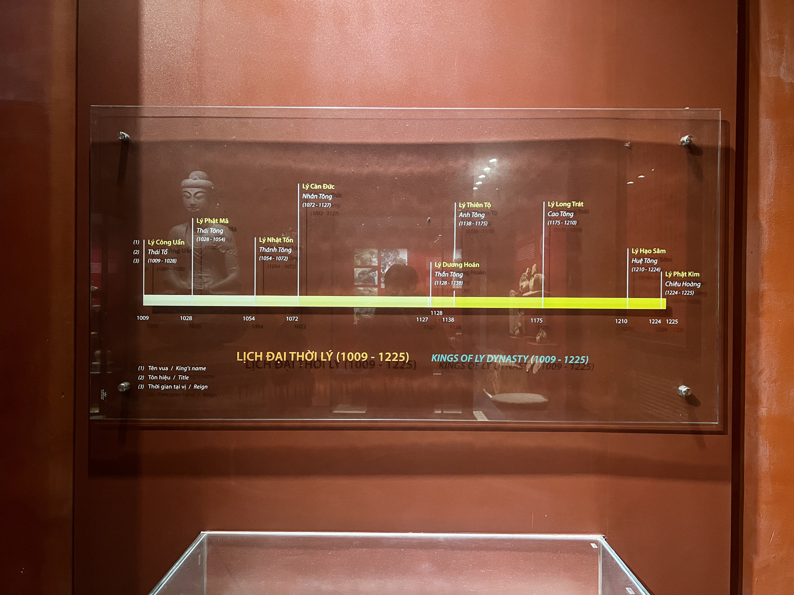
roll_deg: -0.1
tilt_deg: -0.5
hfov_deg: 67.3
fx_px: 596
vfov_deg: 53.1
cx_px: 397
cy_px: 298
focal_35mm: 26
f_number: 1.5
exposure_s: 1/33
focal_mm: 5.7
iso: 400
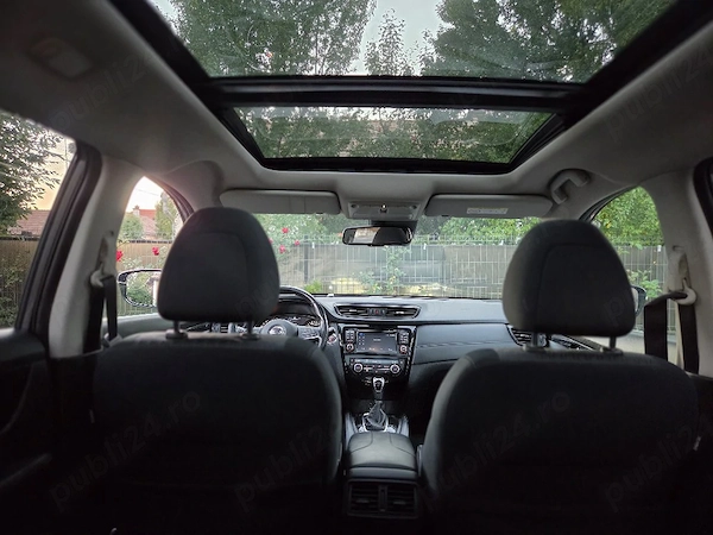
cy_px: 268
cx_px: 356
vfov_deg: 58.9
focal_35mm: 23
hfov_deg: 73.9
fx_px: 474
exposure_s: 1/101
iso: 1000
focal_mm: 5.4
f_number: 1.8
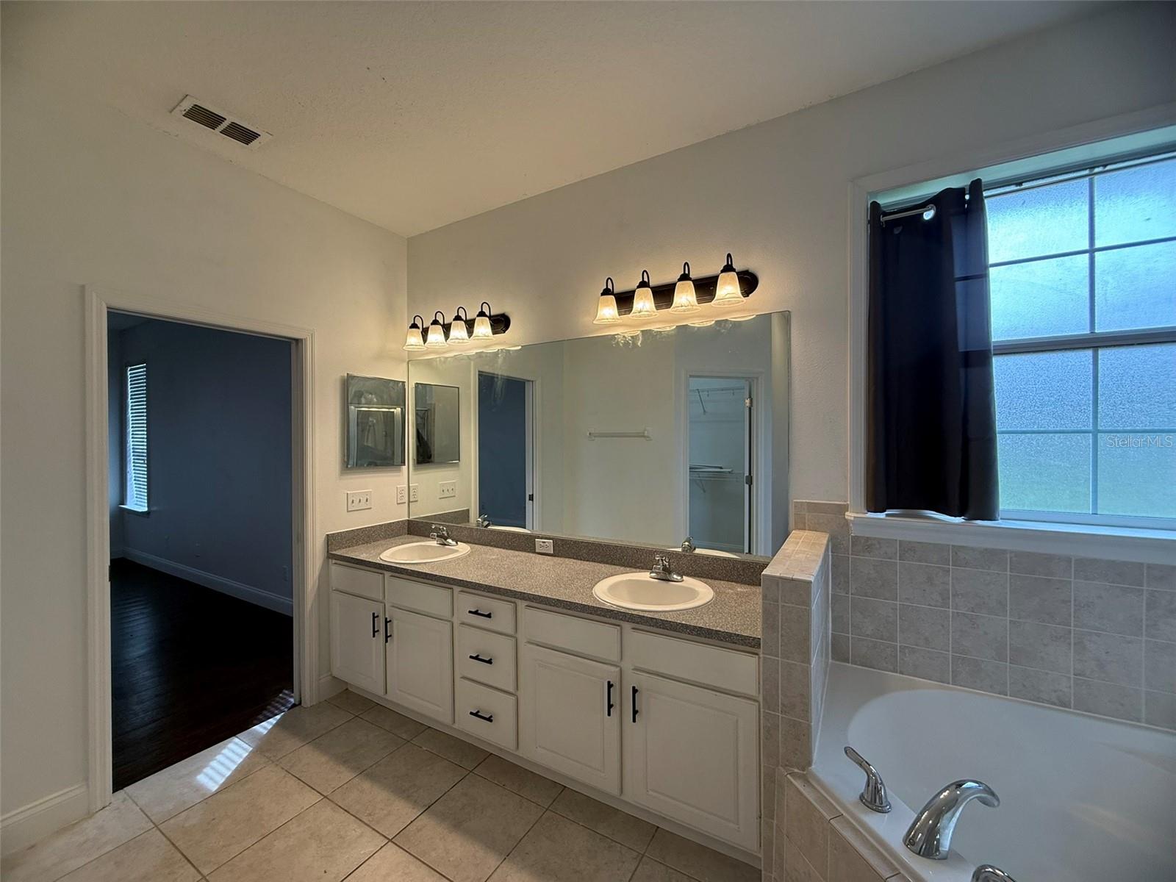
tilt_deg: +0.6
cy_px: 441
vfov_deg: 85.7
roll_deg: +0.2
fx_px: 476
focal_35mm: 14
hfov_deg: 102.1
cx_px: 588
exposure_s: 1/120
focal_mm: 2.22
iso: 80
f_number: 2.2
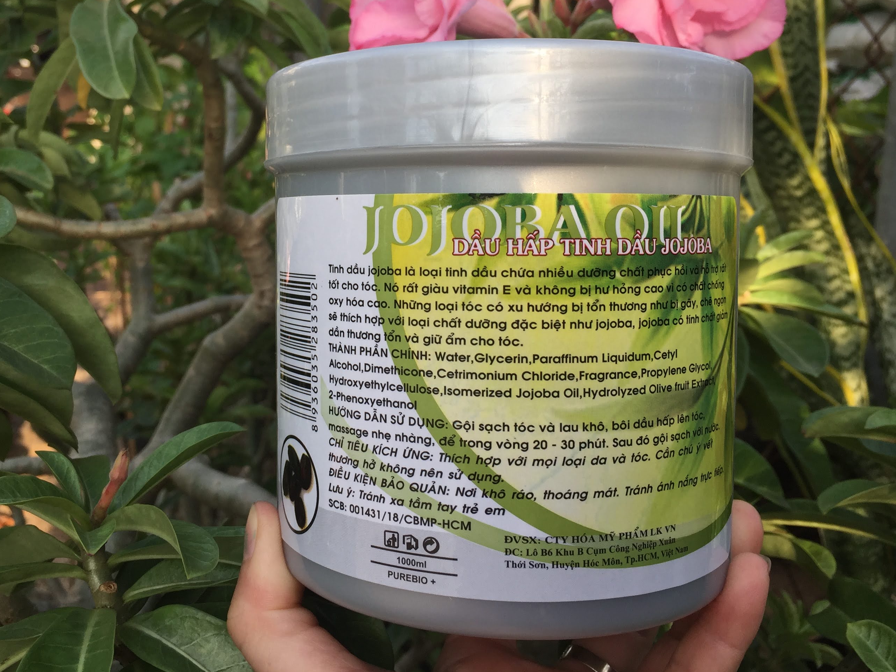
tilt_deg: -4.2
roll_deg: -2.9
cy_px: 252
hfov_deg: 49.9
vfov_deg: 38.4
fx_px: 958
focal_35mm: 37
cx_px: 369
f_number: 2.2
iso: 32
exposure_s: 1/324
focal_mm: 4.15
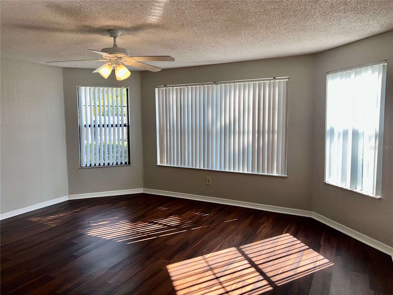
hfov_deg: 67.3
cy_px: 148
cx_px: 196
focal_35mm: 26
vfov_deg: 53.1
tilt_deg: -5.9
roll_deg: +0.2
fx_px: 295
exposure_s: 1/341
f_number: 1.5
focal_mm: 5.7
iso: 32
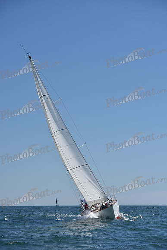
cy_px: 125
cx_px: 84
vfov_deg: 20.8
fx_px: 681
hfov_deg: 14.0
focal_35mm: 98
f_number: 5
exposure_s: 1/1000
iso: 200
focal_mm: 98
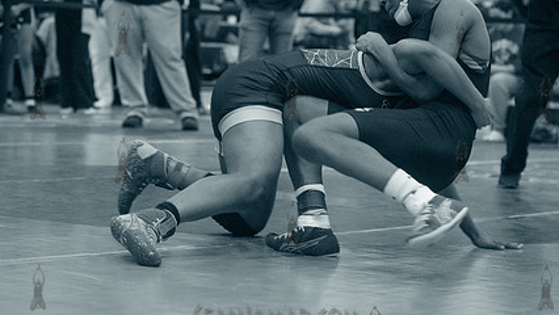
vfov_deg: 10.6
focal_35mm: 114
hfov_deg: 18.8
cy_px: 96
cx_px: 291
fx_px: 1690
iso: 8000
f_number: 3.5
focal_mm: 80
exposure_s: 1/500
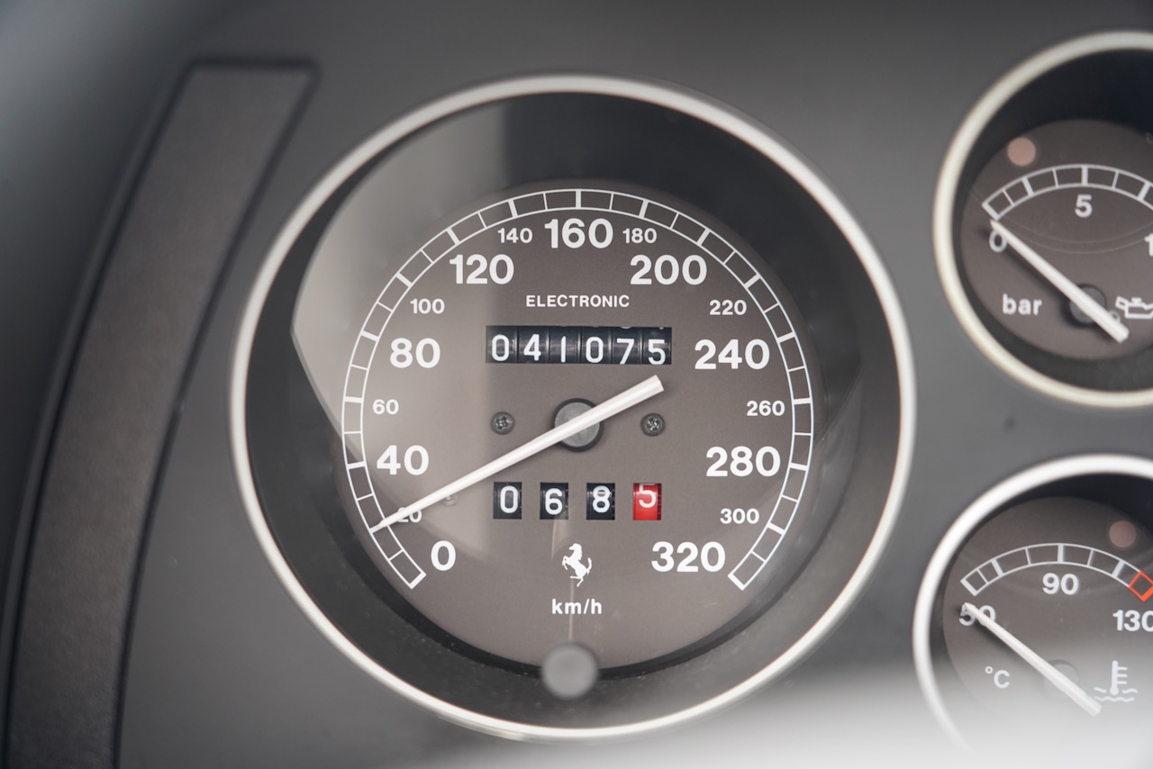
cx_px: 576
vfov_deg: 15.5
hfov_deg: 23.1
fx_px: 2819
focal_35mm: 88
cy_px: 384
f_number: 4
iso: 1250
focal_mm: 88
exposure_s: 1/100
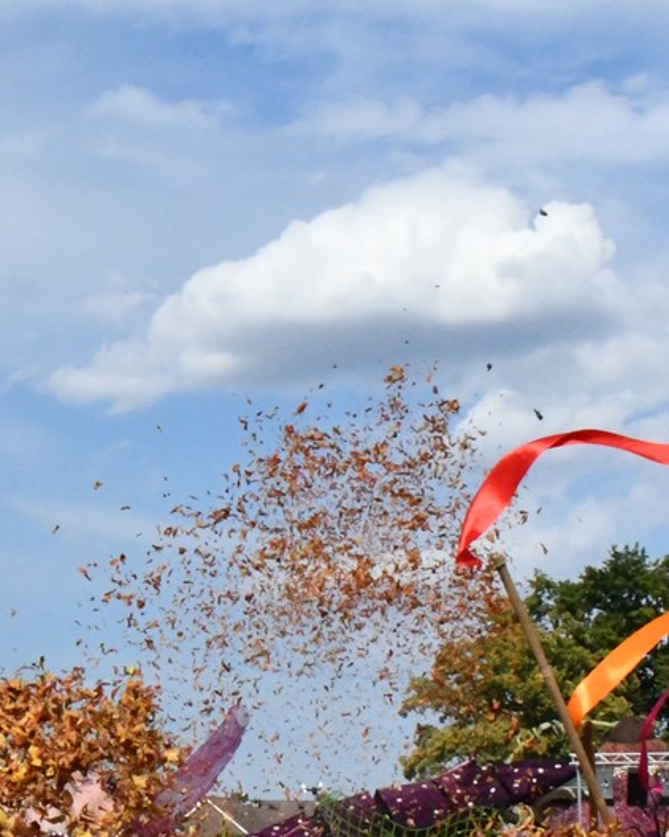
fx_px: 2353
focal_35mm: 95
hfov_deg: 15.3
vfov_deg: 19.9
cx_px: -235
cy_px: 698
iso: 6400
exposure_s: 1/3200
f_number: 25
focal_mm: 22
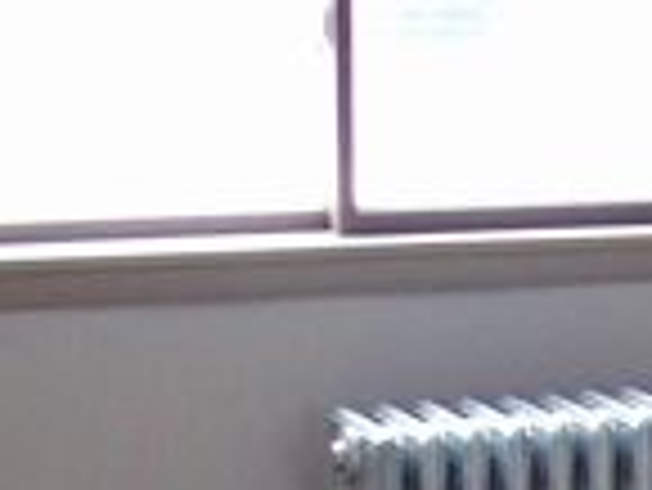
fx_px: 3073
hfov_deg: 11.7
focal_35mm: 163
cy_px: 791
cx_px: 899
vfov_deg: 8.8
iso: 160
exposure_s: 1/36.5
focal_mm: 6.2
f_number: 2.8
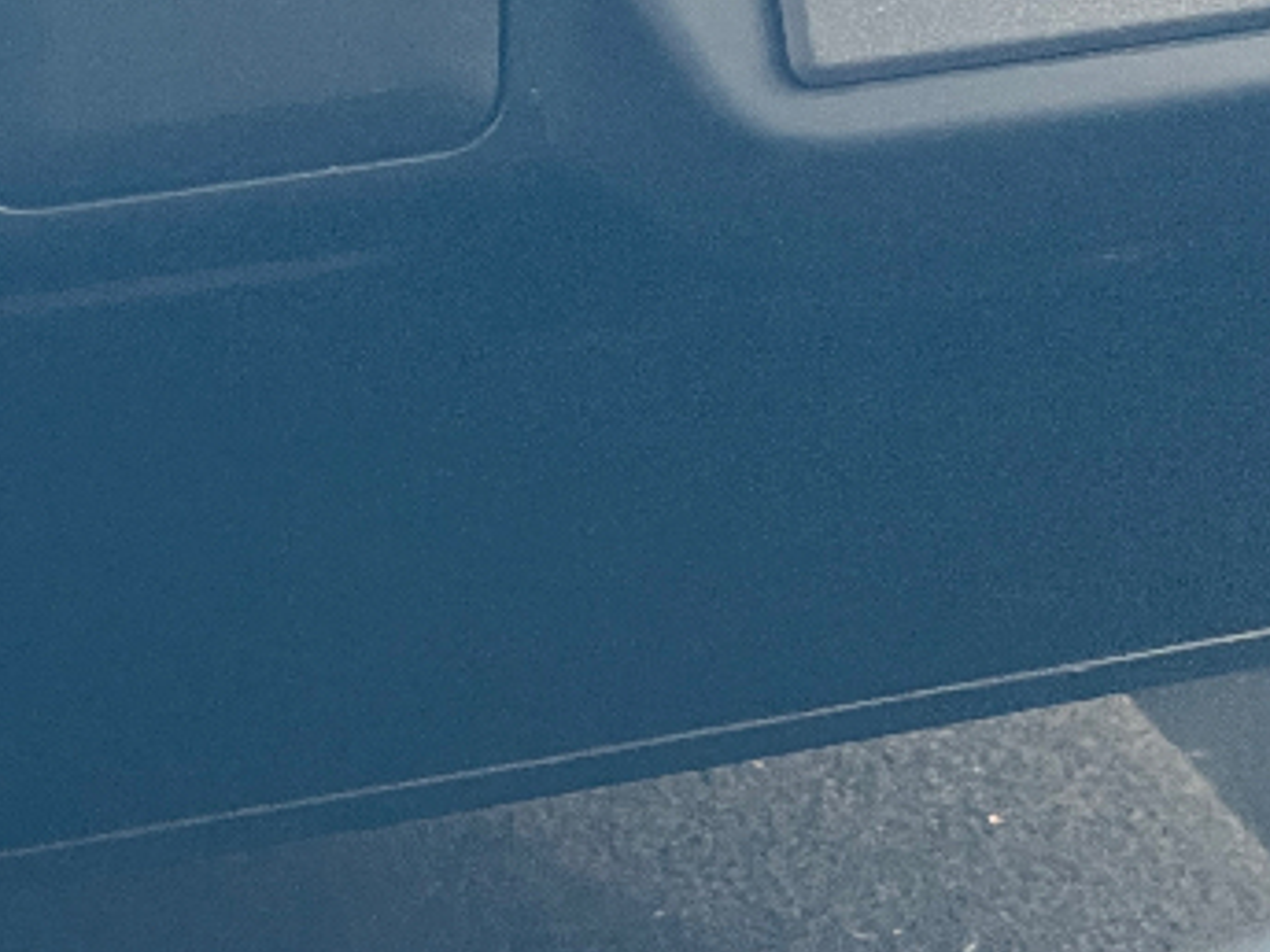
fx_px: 5687
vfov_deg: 9.3
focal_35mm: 155
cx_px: 617
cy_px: -446
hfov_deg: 12.7
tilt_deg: -21.7
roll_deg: -2.4
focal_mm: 6
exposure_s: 1/60
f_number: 2
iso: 250
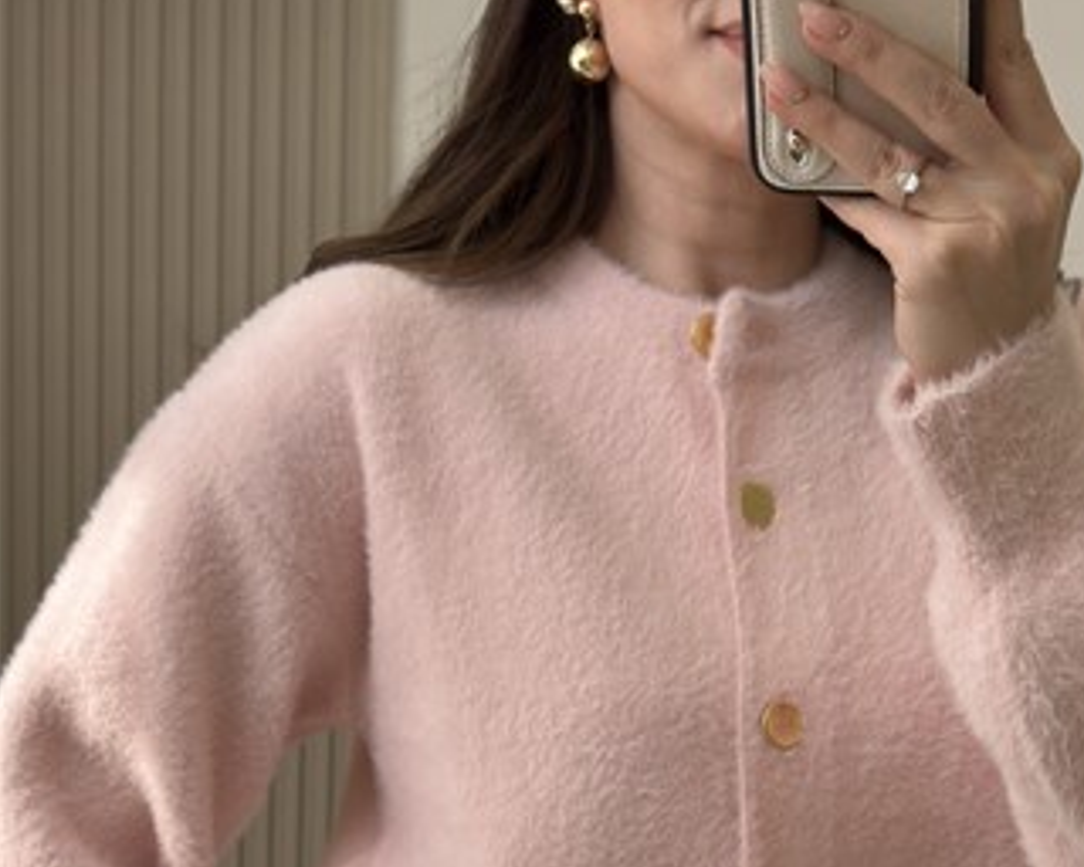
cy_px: 825
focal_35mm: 78
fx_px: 2502
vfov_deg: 19.2
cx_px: 674
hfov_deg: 24.4
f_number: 1.78
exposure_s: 1/659
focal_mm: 6.86
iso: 80
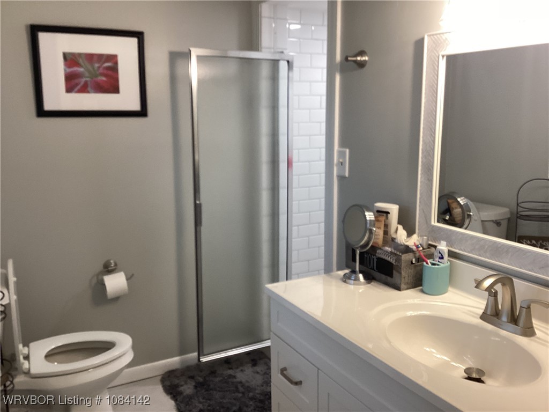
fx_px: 492
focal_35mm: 31
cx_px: 274
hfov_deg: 58.4
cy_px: 206
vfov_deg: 45.4
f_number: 2.4
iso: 100
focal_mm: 3.3
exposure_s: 1/60
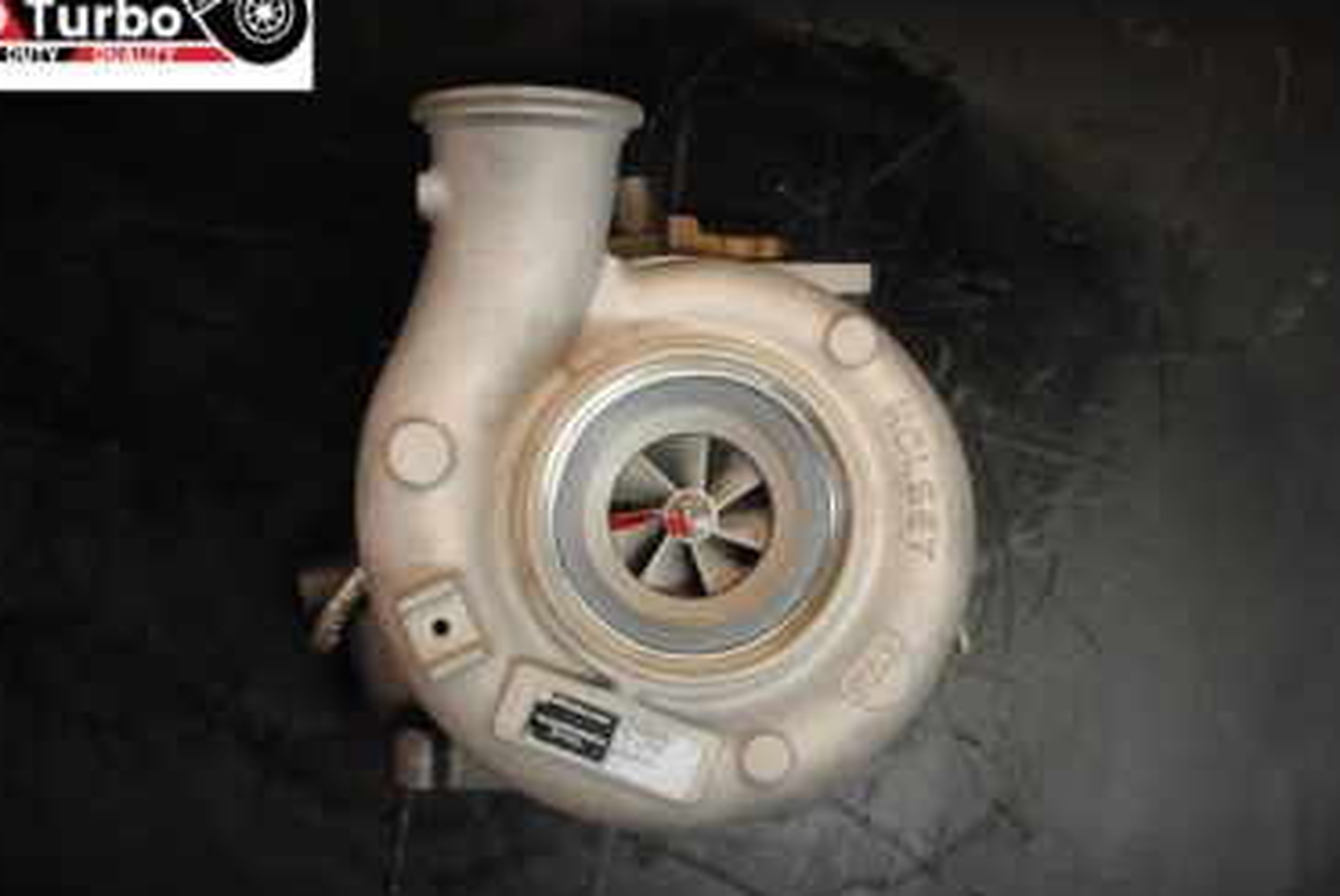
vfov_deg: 31.9
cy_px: 443
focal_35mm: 42
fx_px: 1565
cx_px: 668
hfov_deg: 46.4
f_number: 4.2
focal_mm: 26
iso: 1100
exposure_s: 1/30
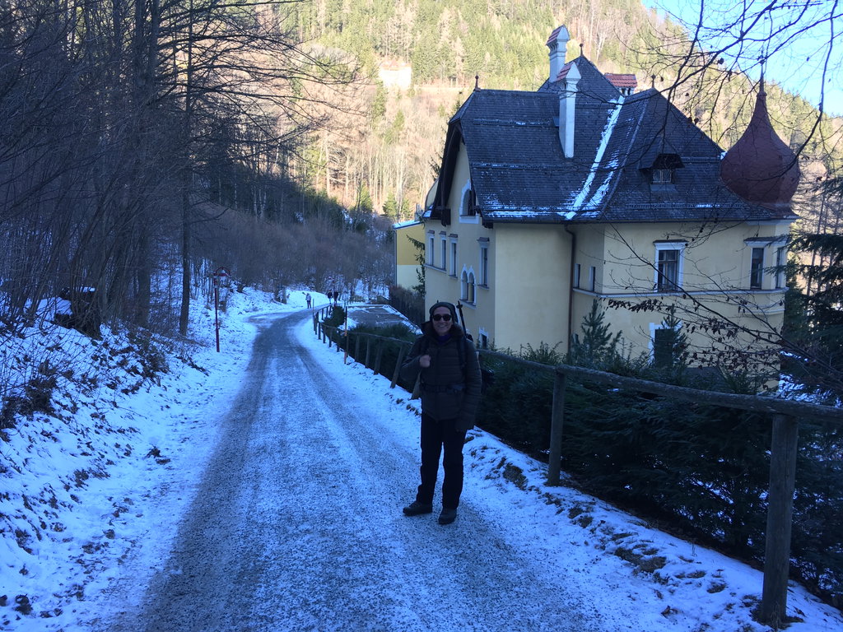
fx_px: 706
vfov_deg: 48.2
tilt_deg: -9.2
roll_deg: +0.5
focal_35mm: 29
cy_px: 316
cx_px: 422
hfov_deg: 61.7
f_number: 2.2
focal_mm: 4.15
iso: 25
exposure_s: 1/114
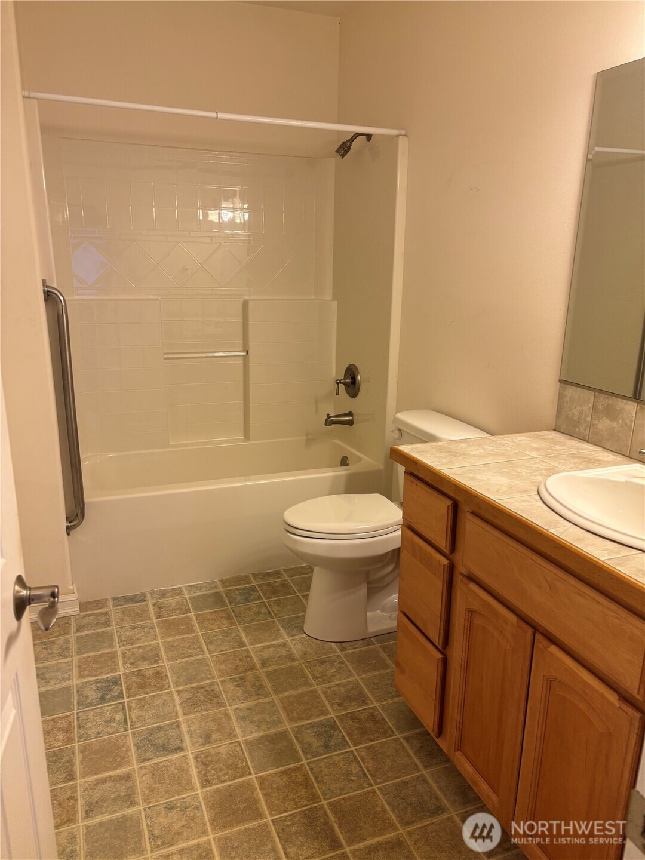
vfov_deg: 67.3
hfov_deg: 53.1
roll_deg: -1.8
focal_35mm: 26
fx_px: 646
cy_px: 430
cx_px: 322
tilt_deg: -15.7
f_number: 1.6
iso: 100
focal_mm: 5.96
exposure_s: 1/60
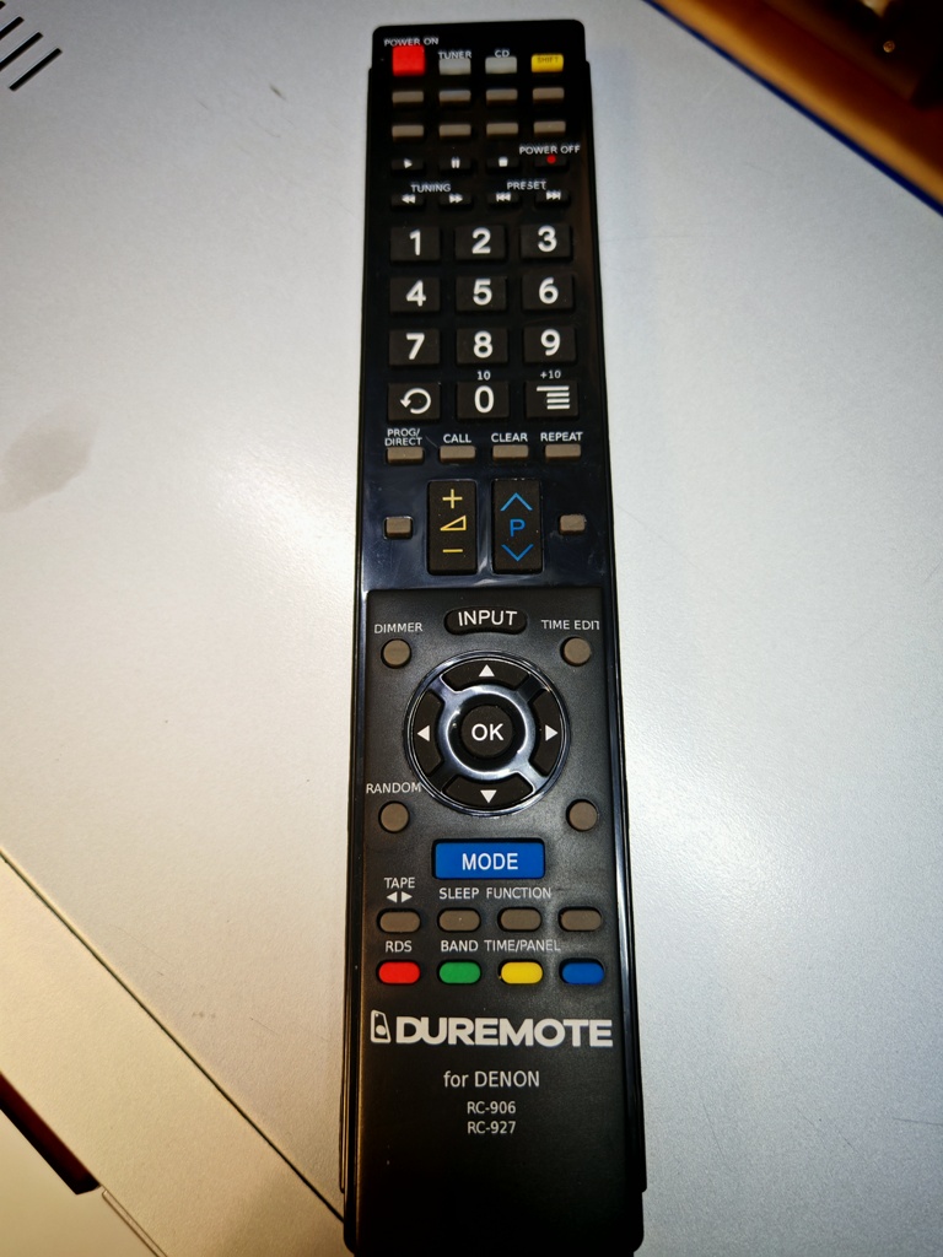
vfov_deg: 65.3
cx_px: 472
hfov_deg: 51.4
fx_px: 981
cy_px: 628
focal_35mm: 27
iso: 400
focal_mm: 6.67
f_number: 1.9
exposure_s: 1/50
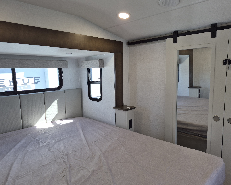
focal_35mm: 24
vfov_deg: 58.8
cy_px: 93
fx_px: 164
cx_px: 113
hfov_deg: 70.3
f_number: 1.8
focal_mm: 5.4
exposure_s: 1/92.6
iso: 32
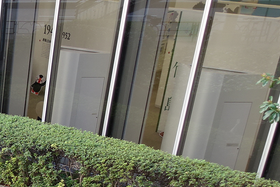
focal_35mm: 81
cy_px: 292
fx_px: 630
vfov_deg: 15.4
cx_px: -167
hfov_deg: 20.5
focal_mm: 8.8
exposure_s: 1/60
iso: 125
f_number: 2.8
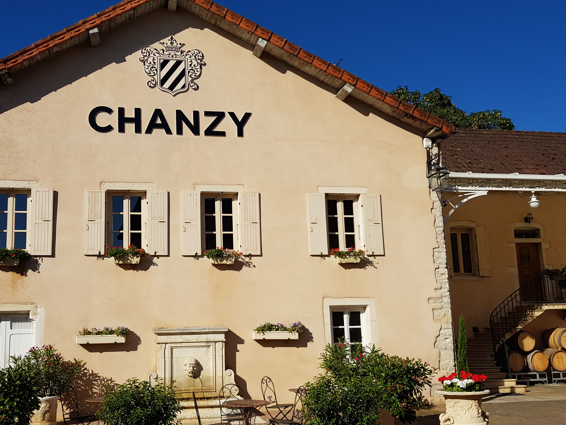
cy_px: 244
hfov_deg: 53.7
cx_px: 232
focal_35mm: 34
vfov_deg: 41.7
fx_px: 556
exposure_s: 1/3920
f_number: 1.7
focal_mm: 4.2
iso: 40
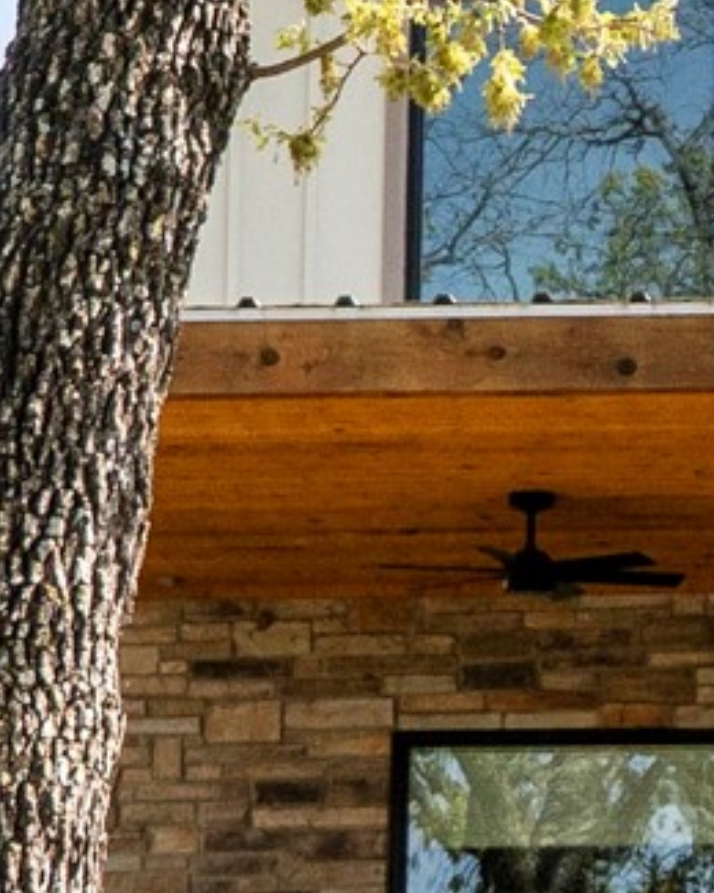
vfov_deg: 10.3
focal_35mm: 188
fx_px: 4966
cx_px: 1391
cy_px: 596
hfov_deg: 7.9
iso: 400
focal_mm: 20
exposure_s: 1/1600
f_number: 4
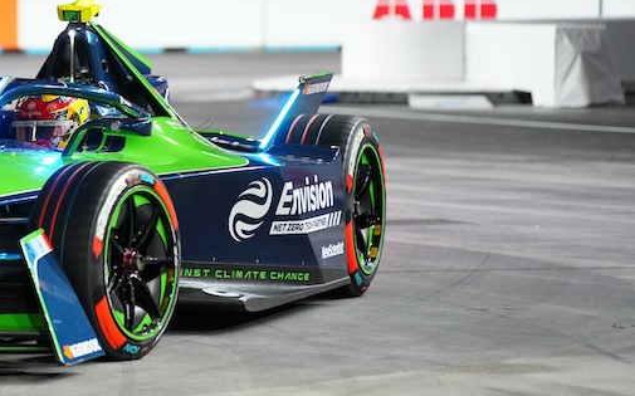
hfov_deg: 6.9
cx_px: 43
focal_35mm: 303
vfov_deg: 4.3
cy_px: 131
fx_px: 5241
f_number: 2.8
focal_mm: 150
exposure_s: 1/1000
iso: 2500
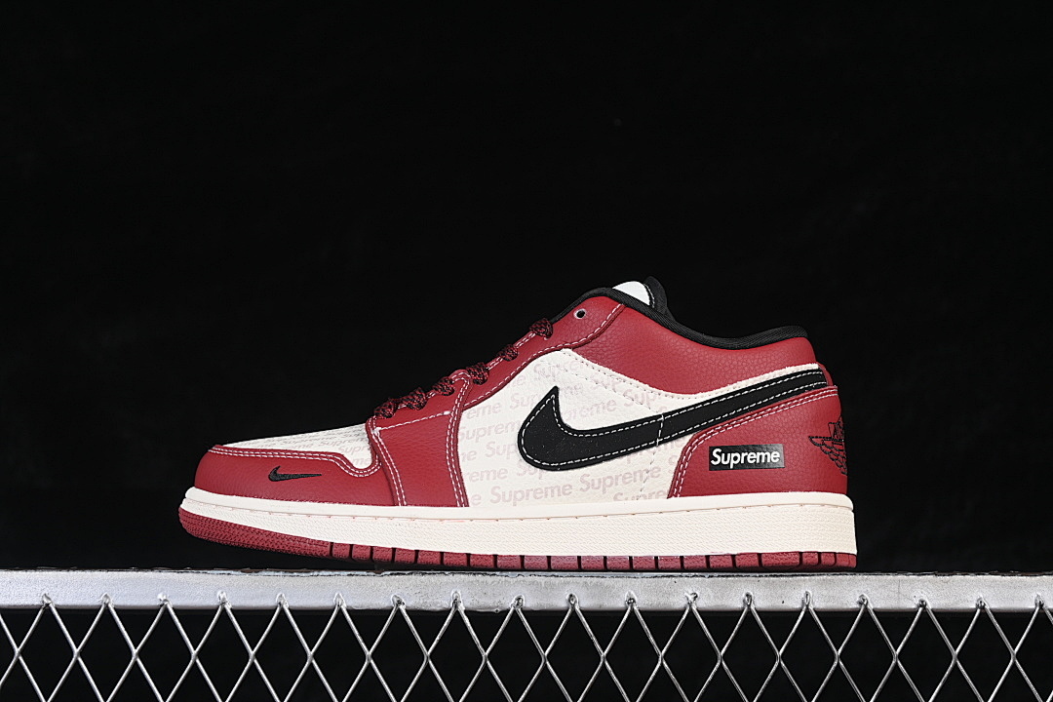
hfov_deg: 27.0
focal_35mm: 75
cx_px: 526
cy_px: 351
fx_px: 2194
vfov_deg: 18.2
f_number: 7.1
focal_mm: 50
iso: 160
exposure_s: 1/80
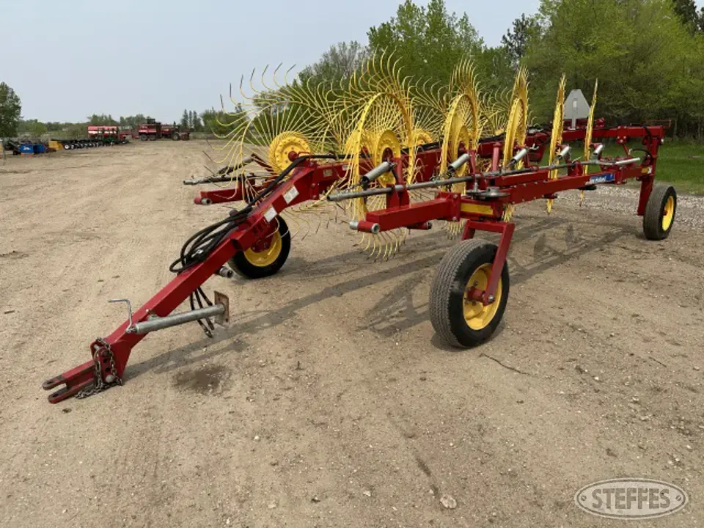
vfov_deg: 56.8
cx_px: 352
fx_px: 488
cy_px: 264
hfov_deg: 71.6
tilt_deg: -14.9
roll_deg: +0.8
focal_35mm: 24
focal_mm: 6.86
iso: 80
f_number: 1.78
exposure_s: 1/5525
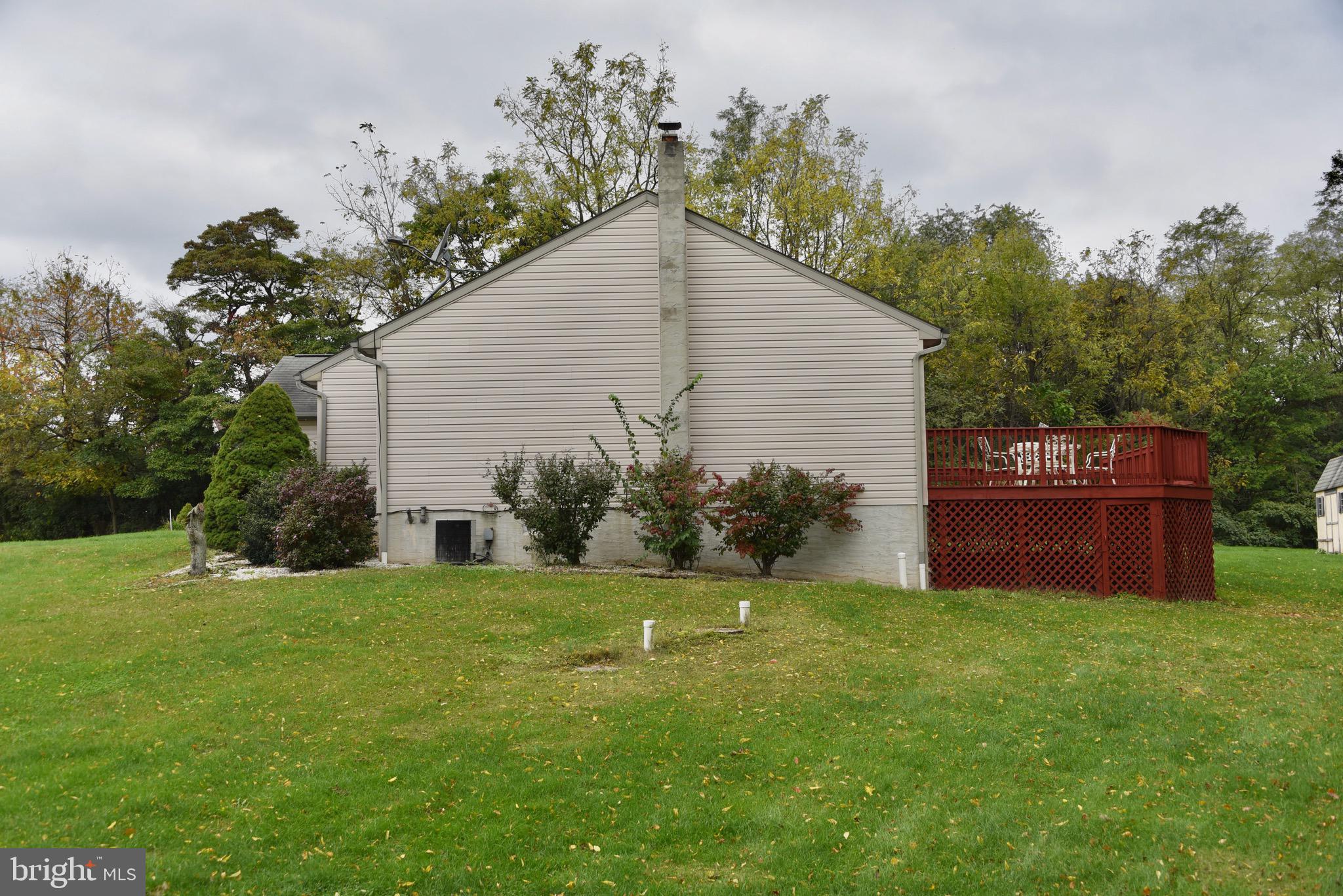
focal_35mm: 38
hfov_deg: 50.7
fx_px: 1418
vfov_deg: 35.1
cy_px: 448
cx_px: 672
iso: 100
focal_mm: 38
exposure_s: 1/160
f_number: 6.3
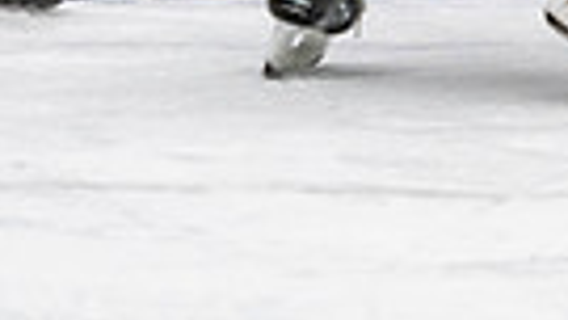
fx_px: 11705
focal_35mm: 777
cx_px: -26
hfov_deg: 2.8
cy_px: -408
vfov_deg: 1.6
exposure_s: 1/640
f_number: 2.8
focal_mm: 135
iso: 2200
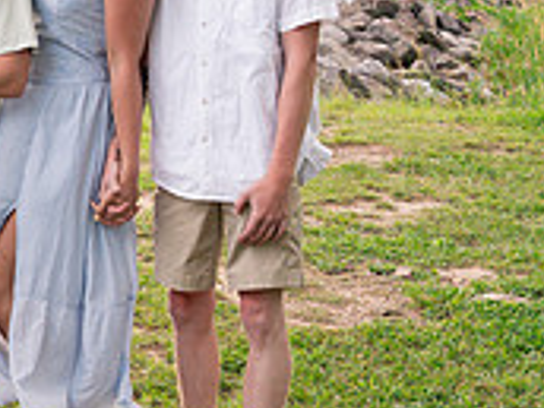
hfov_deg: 17.9
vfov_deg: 16.0
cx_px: -389
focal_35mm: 91
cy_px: 26
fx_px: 1430
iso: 800
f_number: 5.6
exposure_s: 1/200
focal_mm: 24
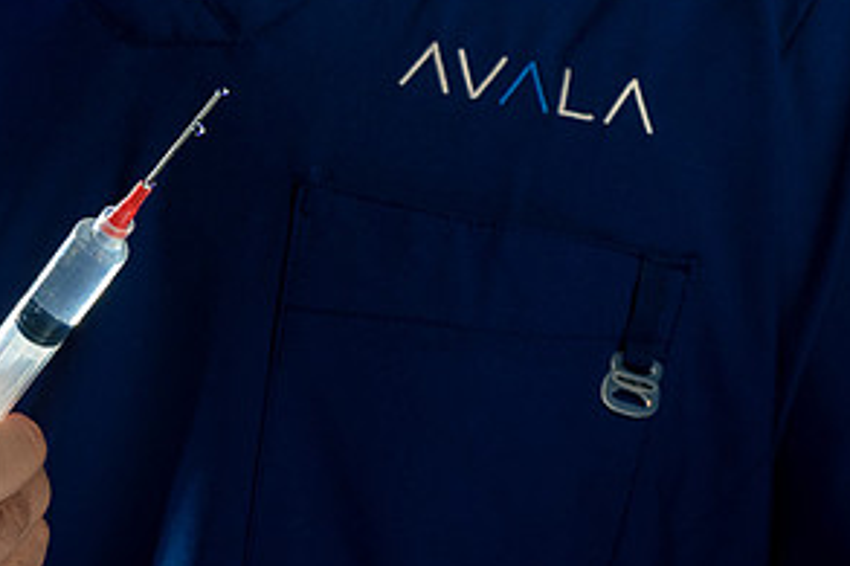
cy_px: 239
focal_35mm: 99
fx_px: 2336
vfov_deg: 13.8
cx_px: 223
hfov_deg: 20.5
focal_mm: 50
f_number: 7.1
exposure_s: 1/100
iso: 400
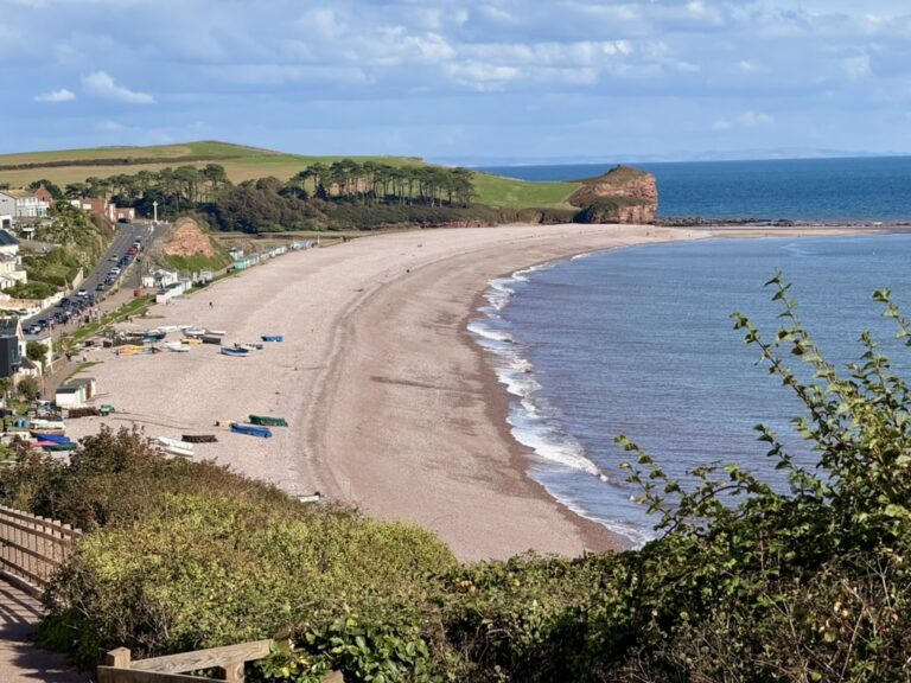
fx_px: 3158
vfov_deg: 12.3
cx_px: 456
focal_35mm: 120
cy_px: 342
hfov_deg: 16.4
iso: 50
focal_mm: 15.66
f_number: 2.8
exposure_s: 1/2710
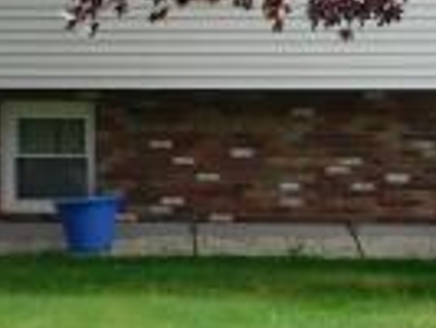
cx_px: 639
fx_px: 1639
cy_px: 125
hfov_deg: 14.2
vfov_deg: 11.4
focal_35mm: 130
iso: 125
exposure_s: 1/640
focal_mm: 4.3
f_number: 3.3
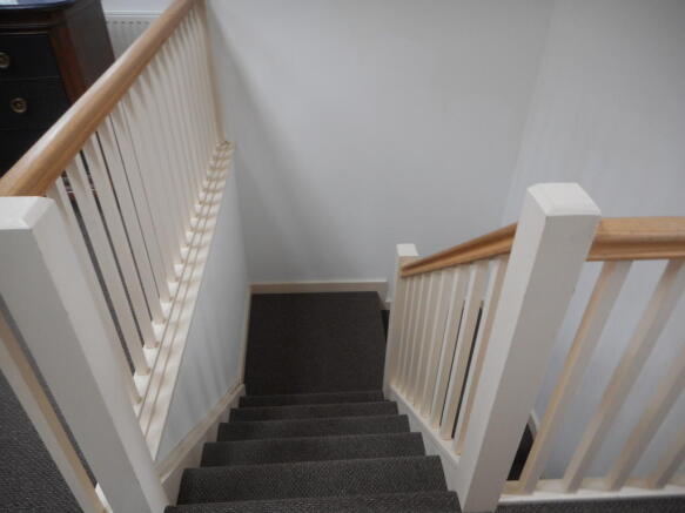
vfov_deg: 54.9
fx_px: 495
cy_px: 256
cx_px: 342
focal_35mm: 25
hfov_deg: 69.4
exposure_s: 1/30
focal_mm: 4.5
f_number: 3.7
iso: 125
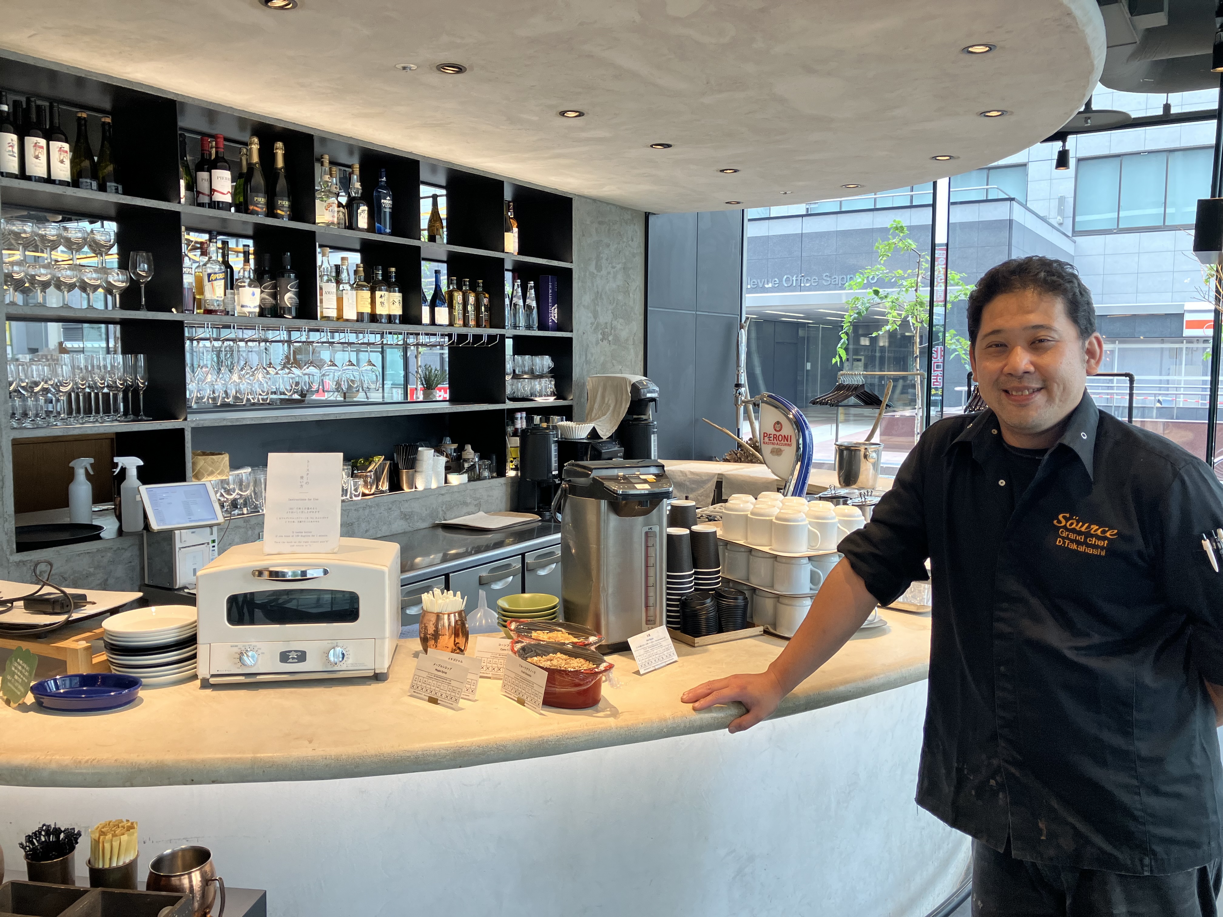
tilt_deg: -3.9
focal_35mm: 28
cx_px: 612
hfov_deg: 63.4
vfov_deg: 49.7
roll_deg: +1.0
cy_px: 458
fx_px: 989
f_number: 1.8
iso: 80
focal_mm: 3.99
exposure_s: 1/100
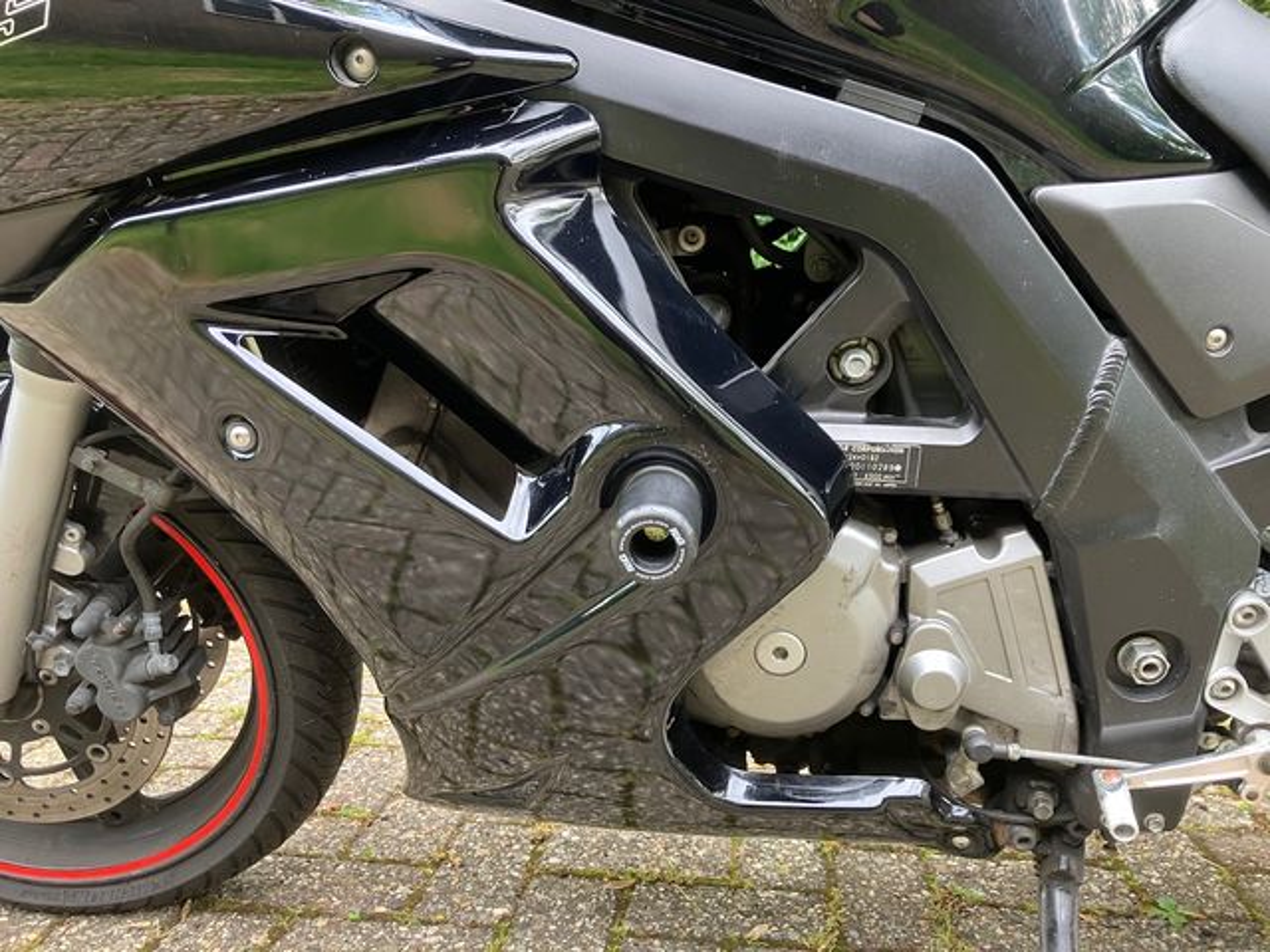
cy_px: 476
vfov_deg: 49.7
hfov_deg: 63.4
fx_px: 1027
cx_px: 635
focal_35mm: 28
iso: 80
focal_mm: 3.99
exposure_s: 1/78
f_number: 1.8
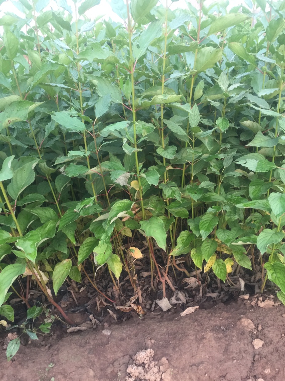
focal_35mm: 29
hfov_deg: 48.2
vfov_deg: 61.7
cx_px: 142
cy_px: 190
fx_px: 318
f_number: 2.2
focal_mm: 4.15
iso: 40
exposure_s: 1/33
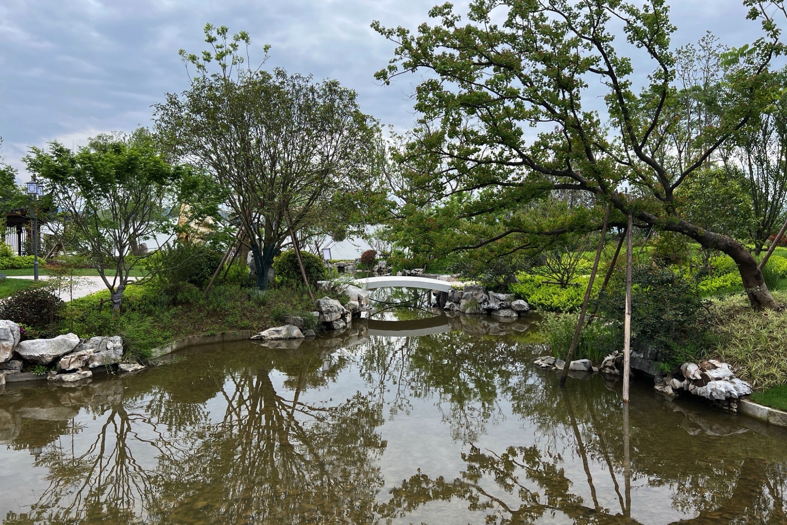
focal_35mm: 28
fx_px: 612
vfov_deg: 46.4
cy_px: 254
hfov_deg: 65.5
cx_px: 397
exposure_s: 1/2353
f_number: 1.5
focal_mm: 5.7
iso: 50
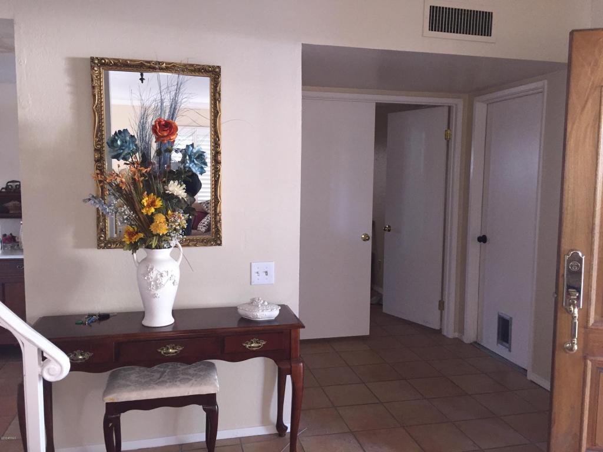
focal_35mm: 29
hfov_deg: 61.7
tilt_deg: -4.3
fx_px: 505
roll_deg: -1.7
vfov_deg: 48.2
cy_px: 226
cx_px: 302
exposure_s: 1/30
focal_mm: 4.15
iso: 200
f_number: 2.2
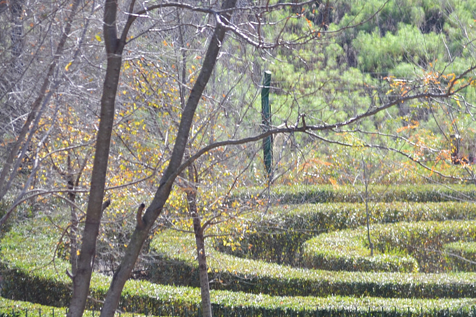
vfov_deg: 5.1
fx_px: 3568
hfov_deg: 7.6
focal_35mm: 270
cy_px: 196
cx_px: 420
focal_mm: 98
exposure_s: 1/200
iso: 200
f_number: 4.5
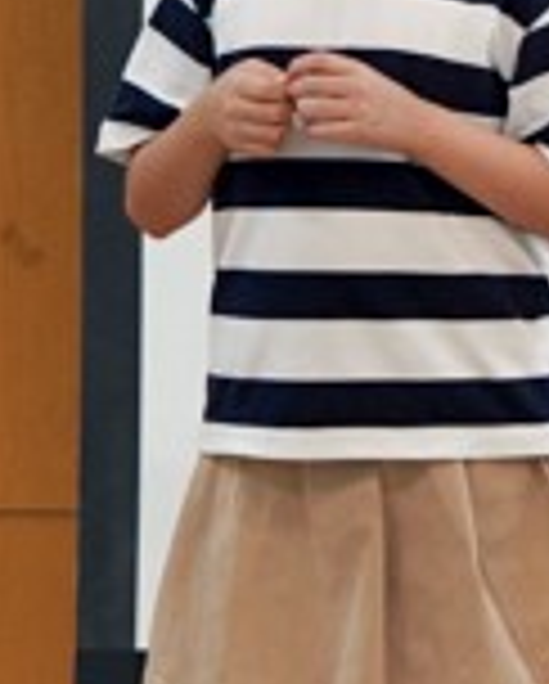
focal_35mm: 721
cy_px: 54
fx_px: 14615
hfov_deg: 2.1
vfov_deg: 2.7
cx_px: 1868
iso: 640
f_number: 4
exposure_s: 1/160
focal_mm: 130
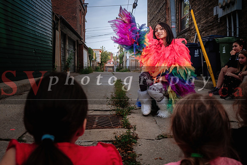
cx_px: 124
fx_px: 247
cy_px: 82
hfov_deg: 53.1
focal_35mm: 36
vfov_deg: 36.9
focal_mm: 24
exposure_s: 1/320
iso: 800
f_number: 4
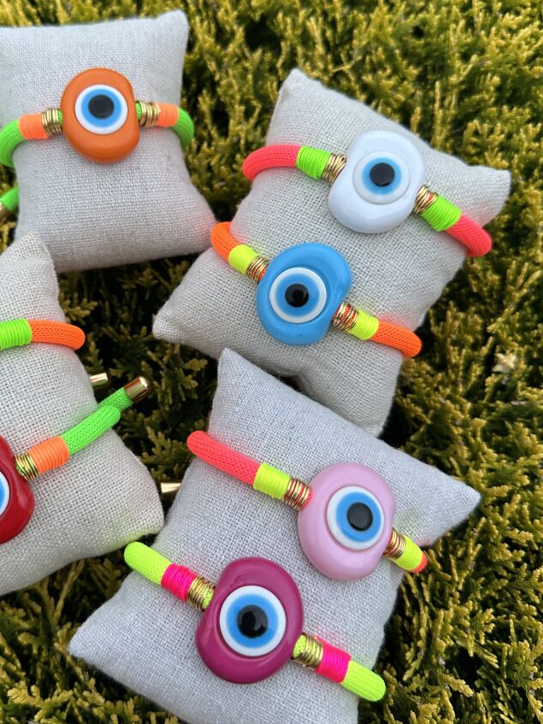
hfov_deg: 41.2
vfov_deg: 53.9
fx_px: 711
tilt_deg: -70.3
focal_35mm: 34
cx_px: 180
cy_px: 344
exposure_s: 1/81
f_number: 1.78
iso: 250
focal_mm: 6.86
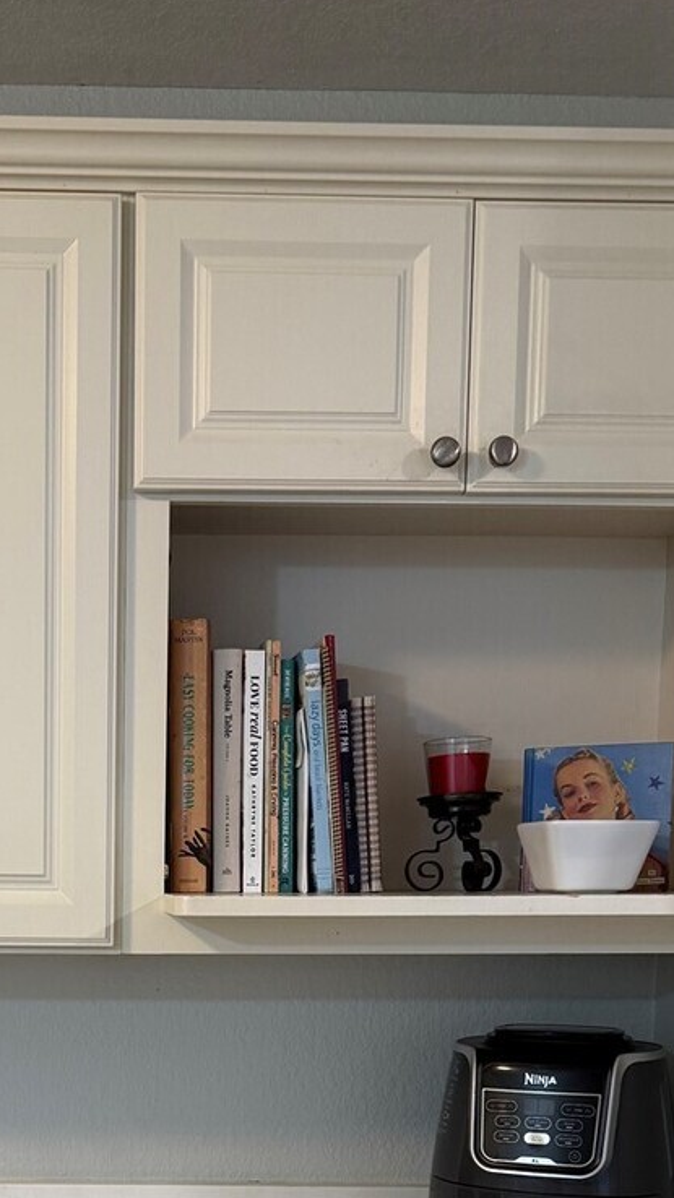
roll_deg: -0.2
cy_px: 1055
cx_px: 109
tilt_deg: -6.7
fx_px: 1621
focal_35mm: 51
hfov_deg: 23.1
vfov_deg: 38.1
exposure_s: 1/60
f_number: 1.78
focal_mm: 6.76
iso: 160
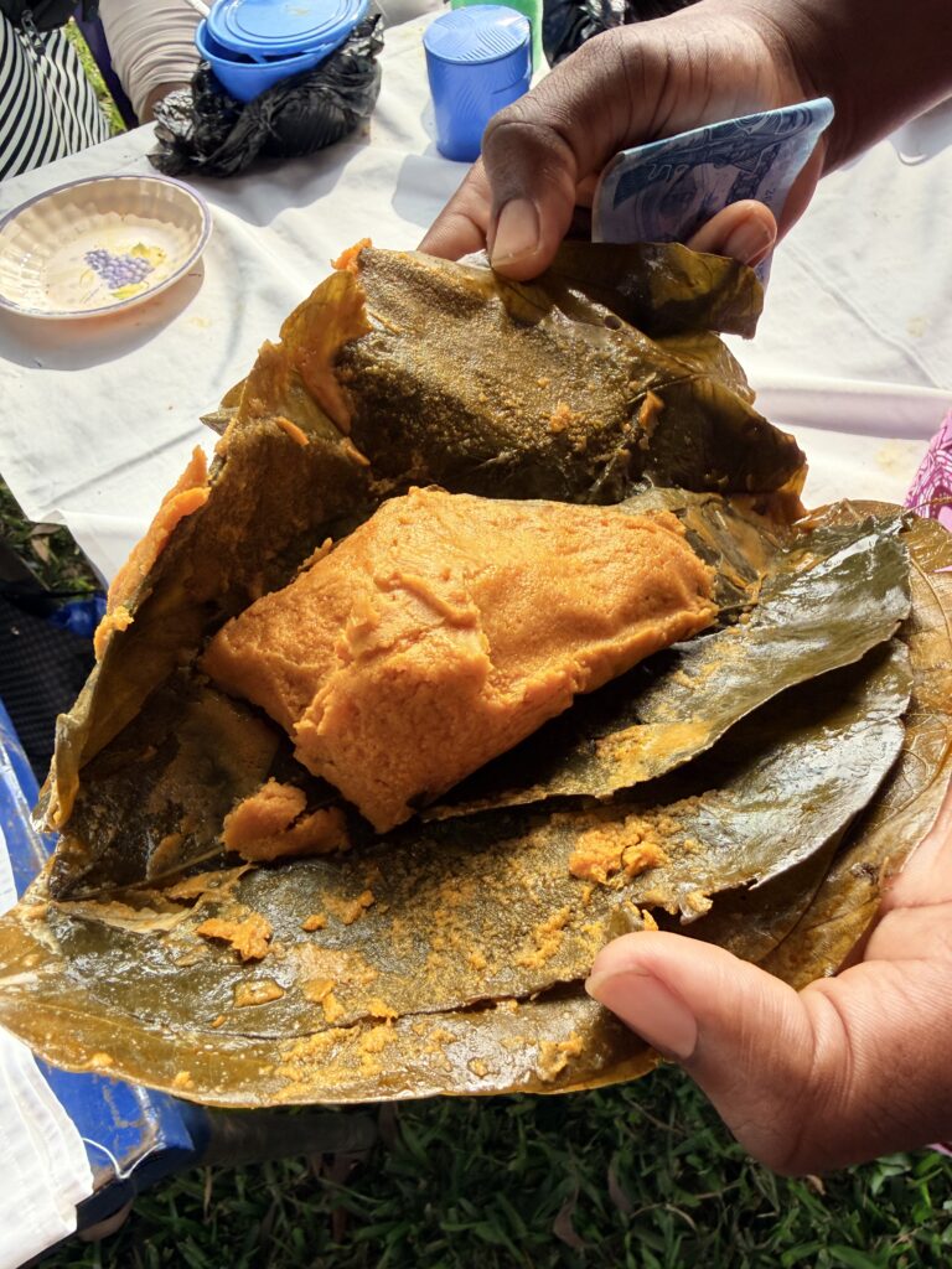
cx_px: 476
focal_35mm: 24
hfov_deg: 56.8
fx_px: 880
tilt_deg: -59.5
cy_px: 634
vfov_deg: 71.6
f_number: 2.2
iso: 40
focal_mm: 2.22
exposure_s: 1/198
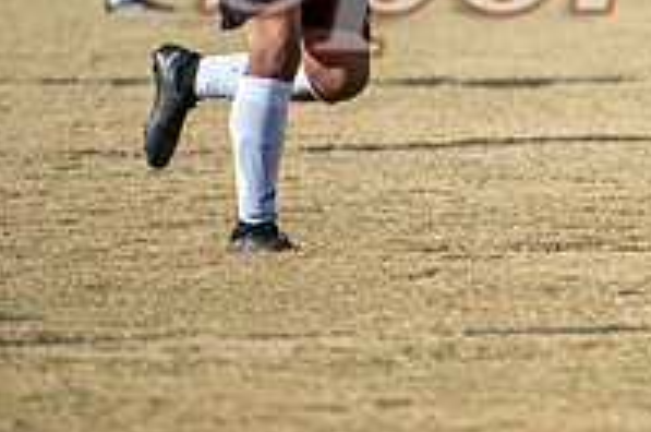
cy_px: -183
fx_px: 20004
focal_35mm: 1108
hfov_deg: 1.9
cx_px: 887
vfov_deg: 1.2
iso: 400
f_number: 5
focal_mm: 380
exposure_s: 1/2500
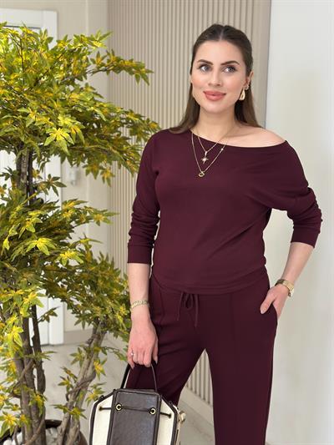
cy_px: 222
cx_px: 167
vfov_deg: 39.6
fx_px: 617
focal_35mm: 48
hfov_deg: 30.3
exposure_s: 1/179
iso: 80
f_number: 1.78
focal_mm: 6.86
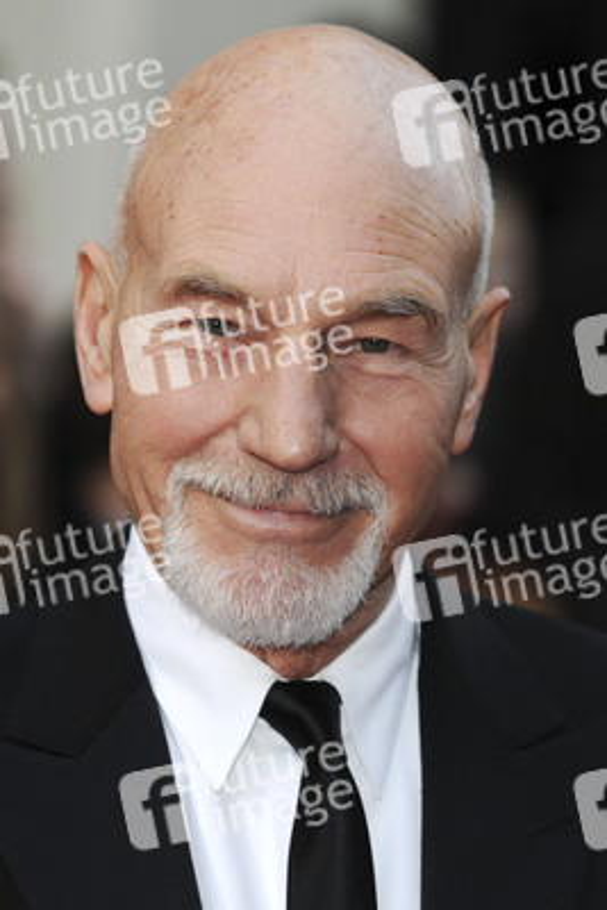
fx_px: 5117
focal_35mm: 202
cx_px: 304
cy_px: 455
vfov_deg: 10.2
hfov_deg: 6.8
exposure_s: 1/200
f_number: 4.5
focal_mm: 135
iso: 320
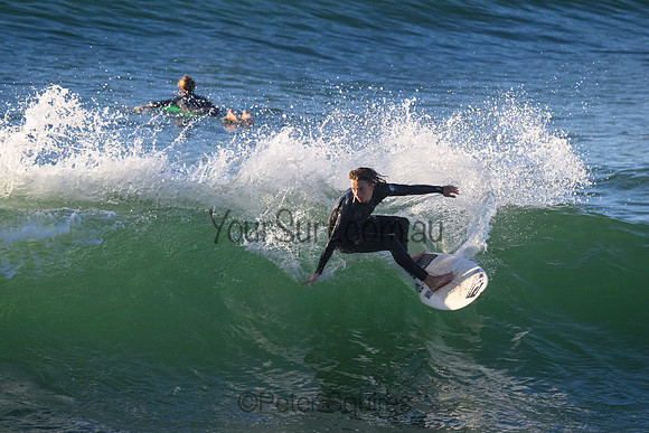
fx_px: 10819
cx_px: 324
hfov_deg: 3.4
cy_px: 216
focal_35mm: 600
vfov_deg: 2.3
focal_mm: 600
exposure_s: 1/2000
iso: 2800
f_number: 11
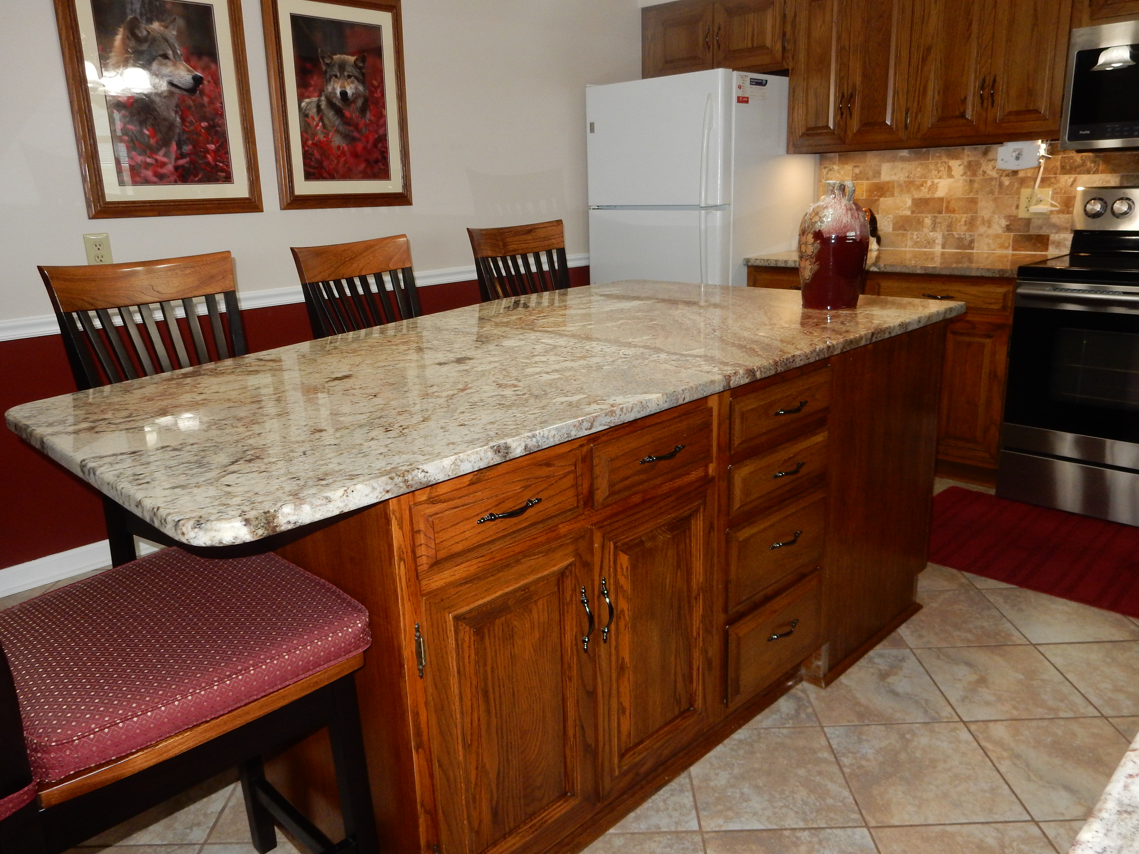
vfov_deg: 53.1
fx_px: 855
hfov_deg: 67.3
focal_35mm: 26
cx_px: 571
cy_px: 418
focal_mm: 4.5
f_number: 3.7
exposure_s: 1/30
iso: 250
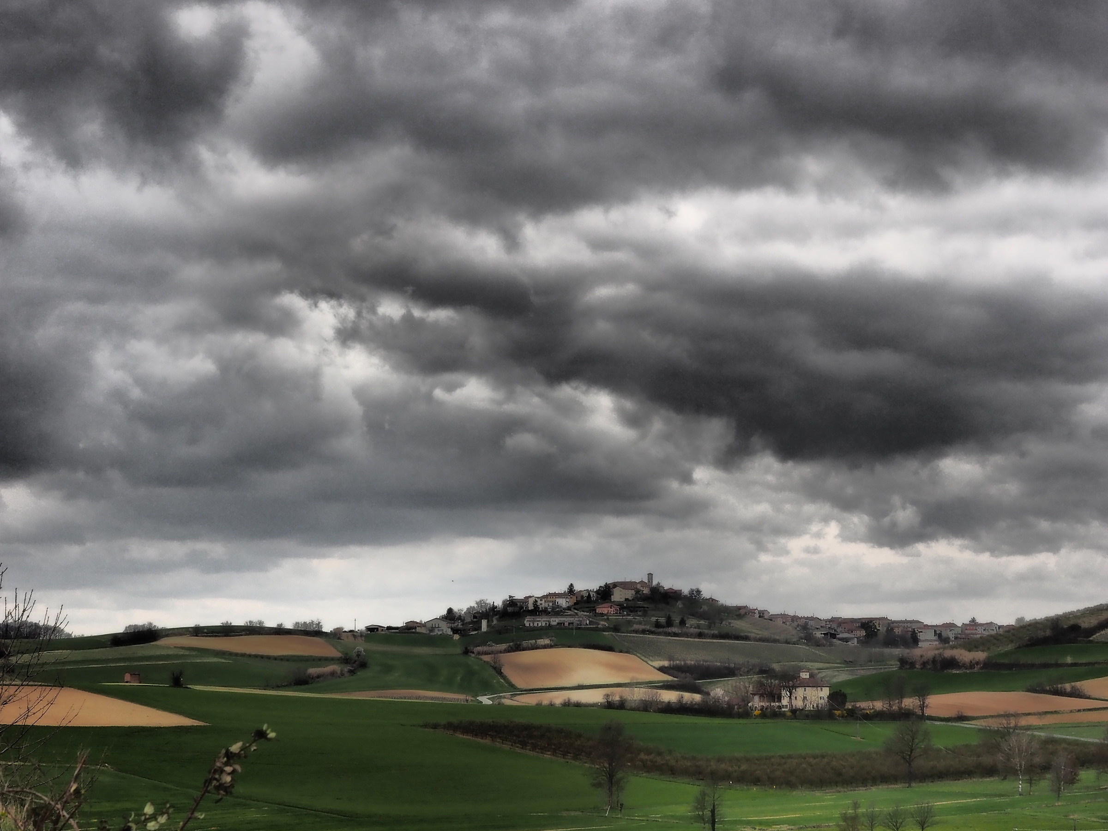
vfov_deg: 18.4
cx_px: 554
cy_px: 416
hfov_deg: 24.4
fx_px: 2561
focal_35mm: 80
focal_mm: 40
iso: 200
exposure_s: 1/500
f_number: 7.1
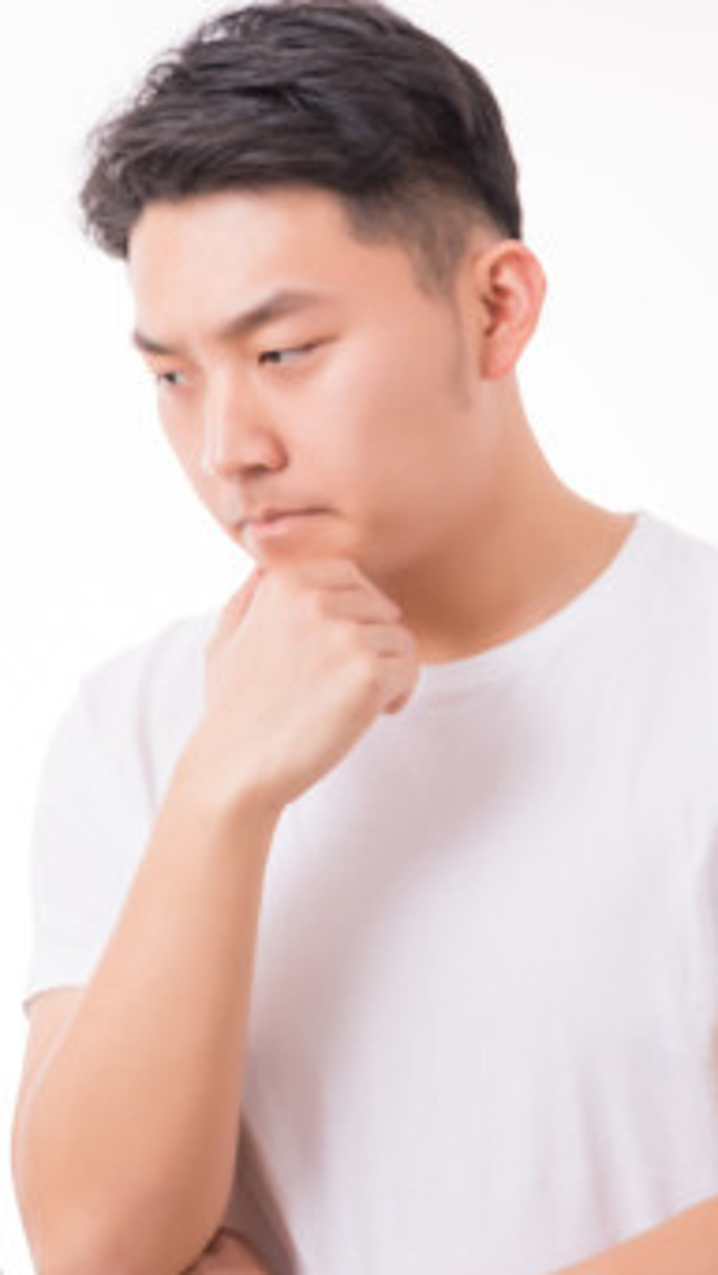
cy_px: 675
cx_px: -221
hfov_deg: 10.1
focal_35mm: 118
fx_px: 3991
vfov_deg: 18.2
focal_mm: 60
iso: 160
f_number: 10
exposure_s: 1/125
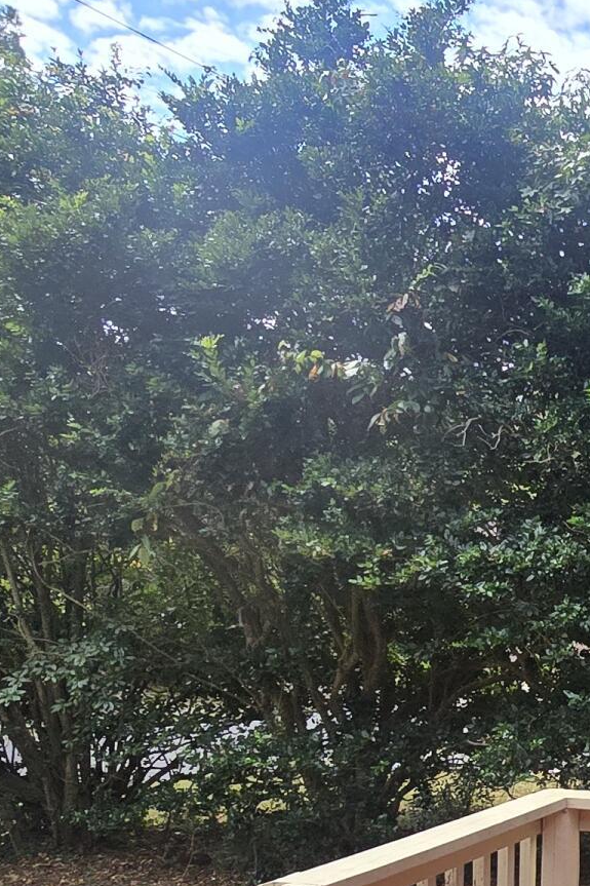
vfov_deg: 40.8
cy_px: 659
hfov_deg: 23.3
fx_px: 1156
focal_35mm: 47
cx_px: 875
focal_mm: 2.2
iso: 50
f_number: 2.2
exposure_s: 1/697
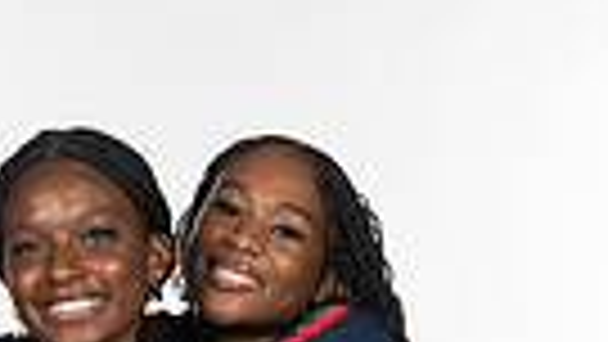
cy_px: 954
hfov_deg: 11.0
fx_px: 3160
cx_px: 158
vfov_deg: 5.8
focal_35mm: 196
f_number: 5.6
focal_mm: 56
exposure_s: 1/250
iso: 200
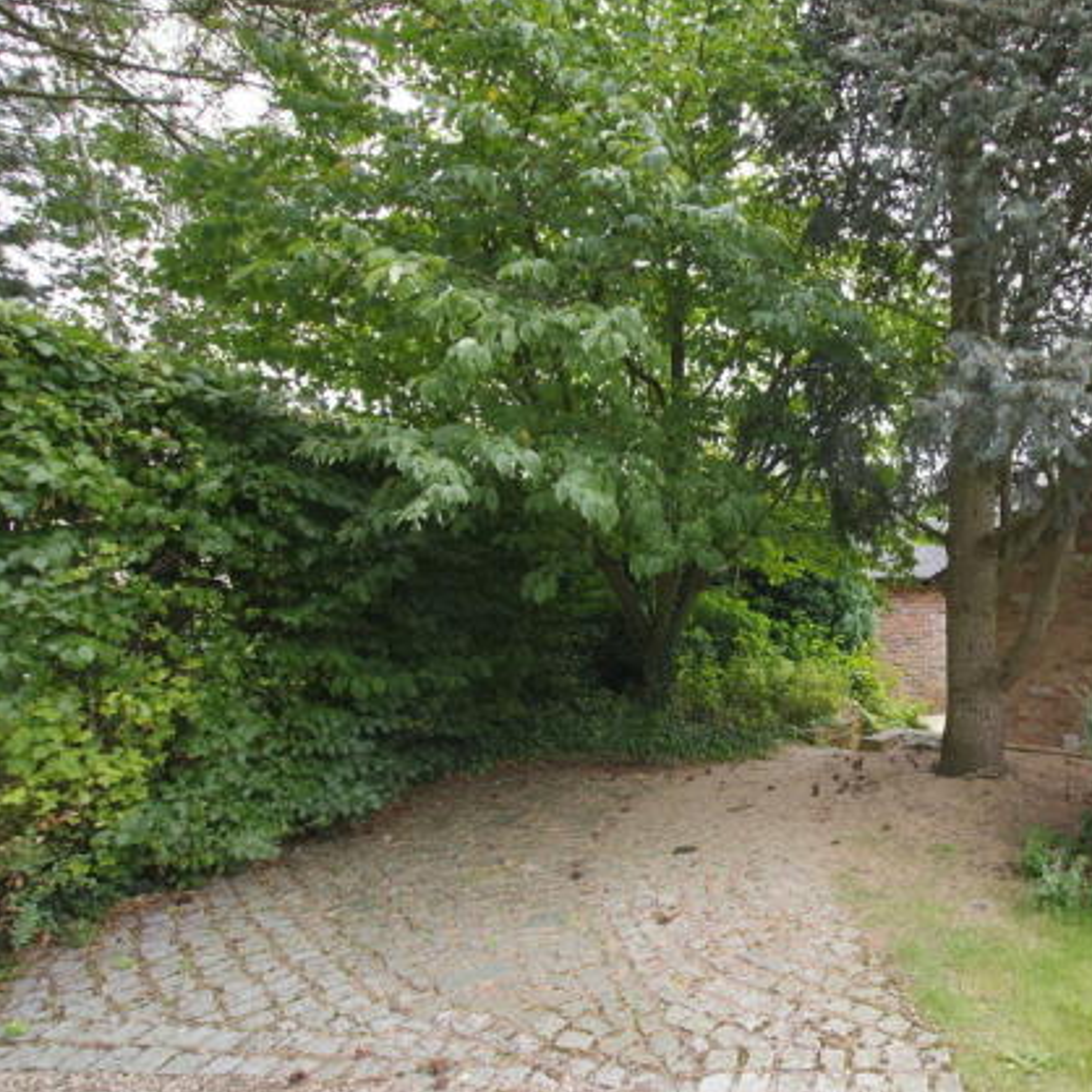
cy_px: 558
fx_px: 714
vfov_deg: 74.8
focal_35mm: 20
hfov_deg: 68.7
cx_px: 850
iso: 400
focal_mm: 10
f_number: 8
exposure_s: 1/30
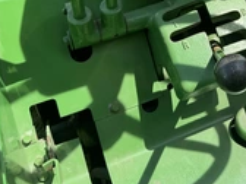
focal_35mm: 57
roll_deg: -7.9
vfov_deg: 24.1
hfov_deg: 32.9
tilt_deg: -44.9
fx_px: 405
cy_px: -16
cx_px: 193
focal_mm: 6.76
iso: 80
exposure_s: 1/1721
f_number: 1.78
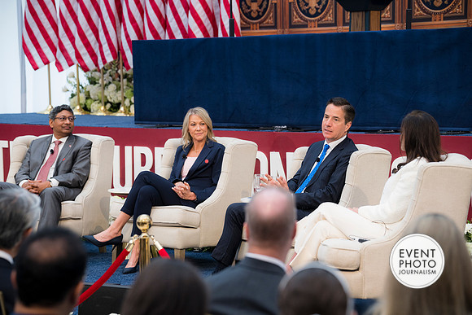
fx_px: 1351
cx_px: 236
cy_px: 158
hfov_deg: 19.8
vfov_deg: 13.3
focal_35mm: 103
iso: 640
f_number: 4
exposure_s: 1/160
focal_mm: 103
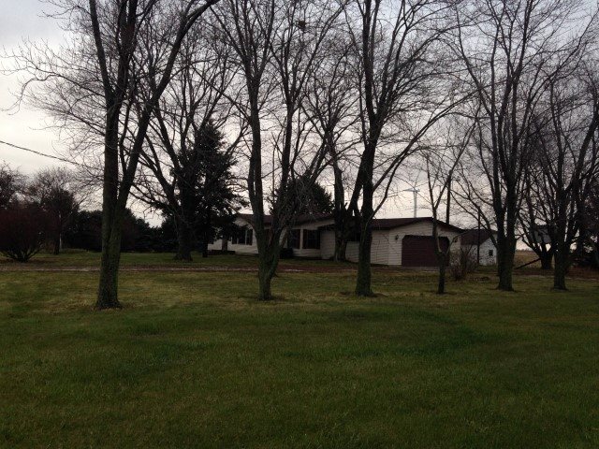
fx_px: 571
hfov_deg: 55.4
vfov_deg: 42.9
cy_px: 224
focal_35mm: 33
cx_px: 300
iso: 64
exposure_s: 1/120
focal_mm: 4.12
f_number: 2.4
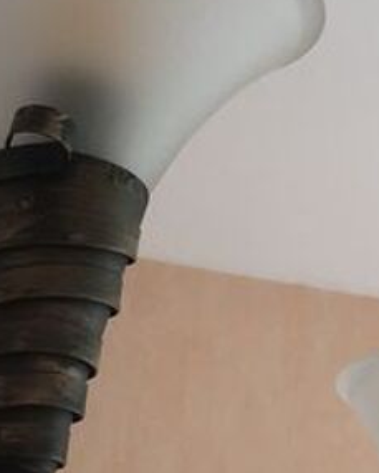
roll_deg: -1.4
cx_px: 596
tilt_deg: +25.6
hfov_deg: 11.2
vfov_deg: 14.6
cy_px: 206
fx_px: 1850
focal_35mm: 132
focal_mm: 4.15
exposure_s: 1/100
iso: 25
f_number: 2.2
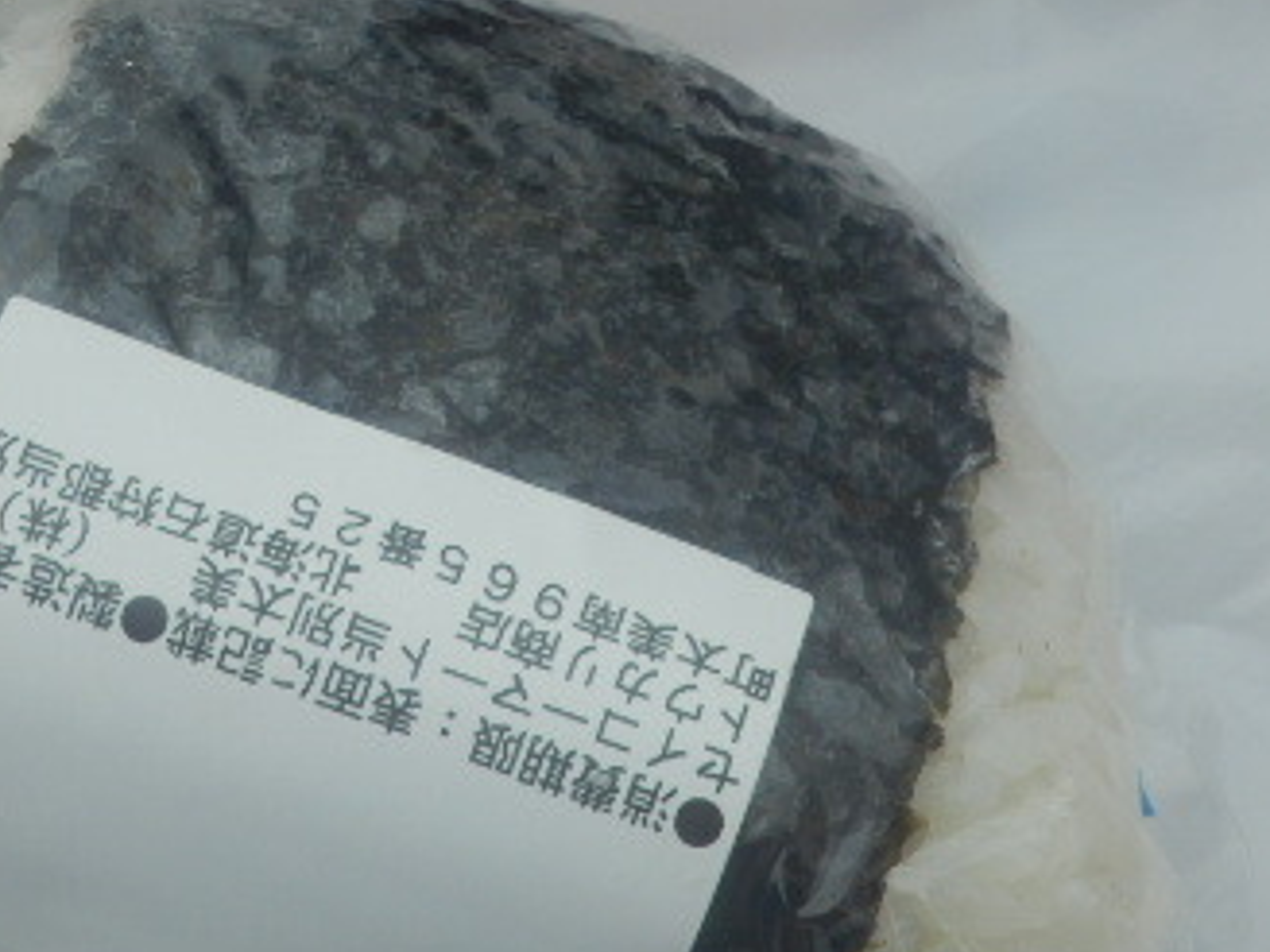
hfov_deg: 23.5
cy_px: 569
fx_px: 3008
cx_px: 267
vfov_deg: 18.0
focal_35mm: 82
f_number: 4
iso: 80
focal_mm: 7.4
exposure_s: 1/200
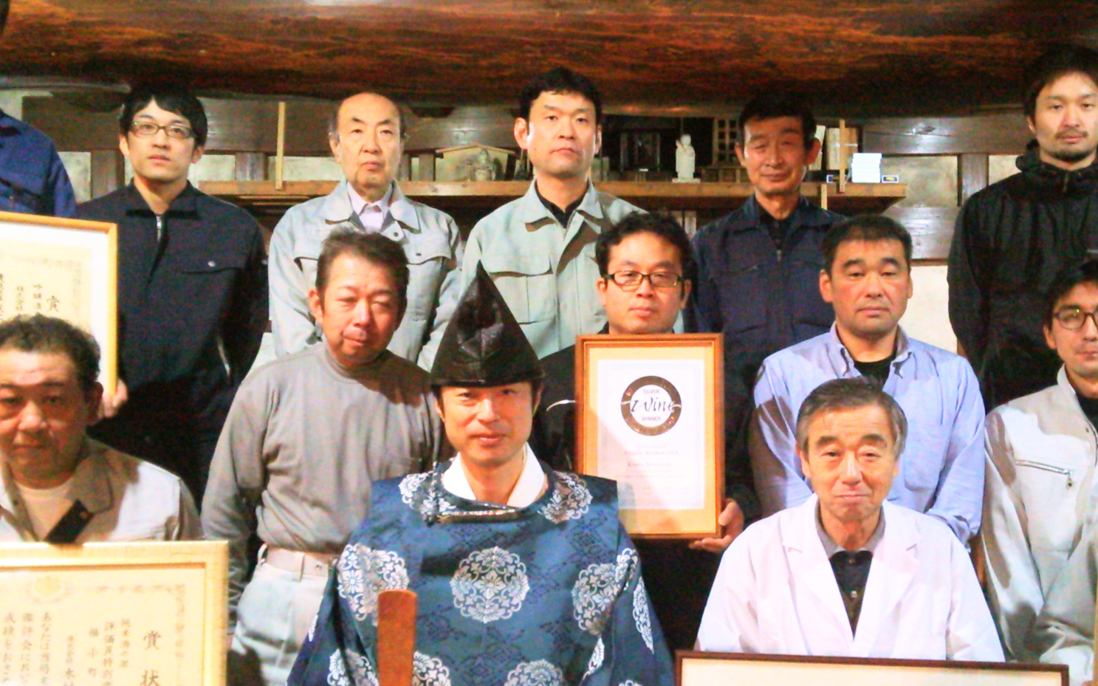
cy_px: 343
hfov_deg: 43.4
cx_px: 631
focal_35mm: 46
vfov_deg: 28.0
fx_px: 1376
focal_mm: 4.21
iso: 500
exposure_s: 1/8
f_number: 2.5
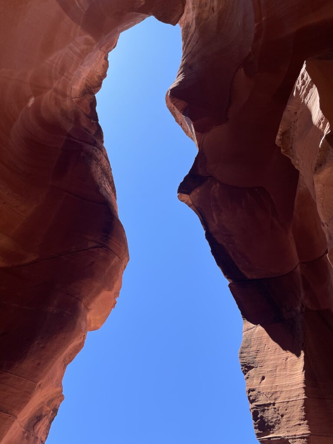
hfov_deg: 53.1
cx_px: 166
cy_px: 222
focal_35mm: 26
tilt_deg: +66.6
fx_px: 333
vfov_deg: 67.3
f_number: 1.6
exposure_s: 1/2020
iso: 32
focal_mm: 4.2
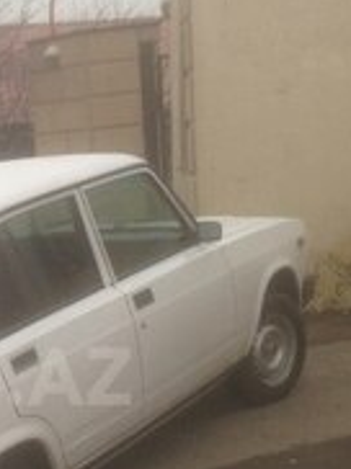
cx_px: -67
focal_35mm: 90
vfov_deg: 21.5
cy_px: 376
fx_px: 1220
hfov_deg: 15.8
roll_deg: +3.8
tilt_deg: -10.8
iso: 50
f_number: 2.4
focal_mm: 4.12
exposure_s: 1/120
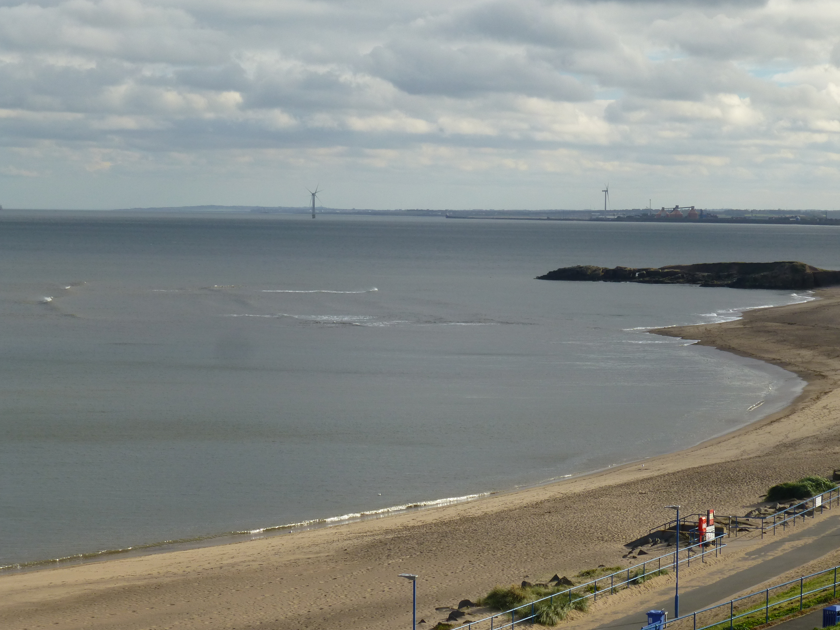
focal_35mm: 89
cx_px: 454
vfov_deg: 16.6
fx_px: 2160
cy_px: 349
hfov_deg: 22.0
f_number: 5.1
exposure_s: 1/640
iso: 100
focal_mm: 14.2
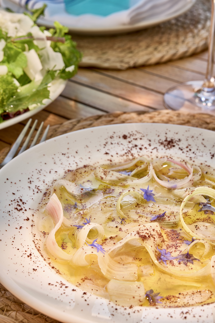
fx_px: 673
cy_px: 162
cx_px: 108
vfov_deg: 27.0
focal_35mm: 75
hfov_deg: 18.2
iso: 100
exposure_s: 1/13
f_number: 14
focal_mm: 75
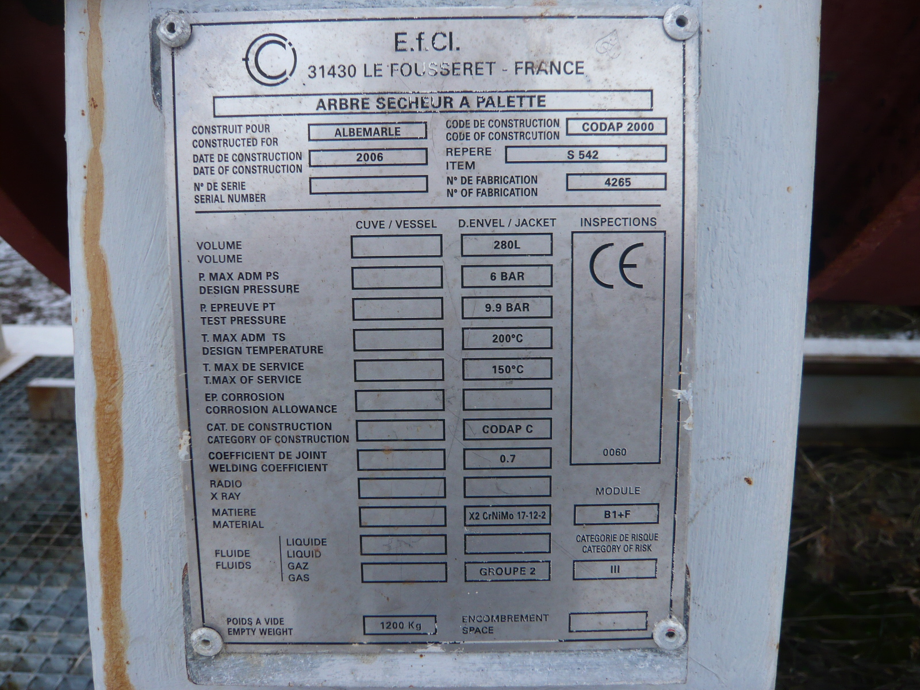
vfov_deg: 49.7
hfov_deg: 63.4
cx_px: 460
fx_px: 744
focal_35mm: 28
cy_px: 345
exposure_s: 1/160
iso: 100
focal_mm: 4.6
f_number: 2.8
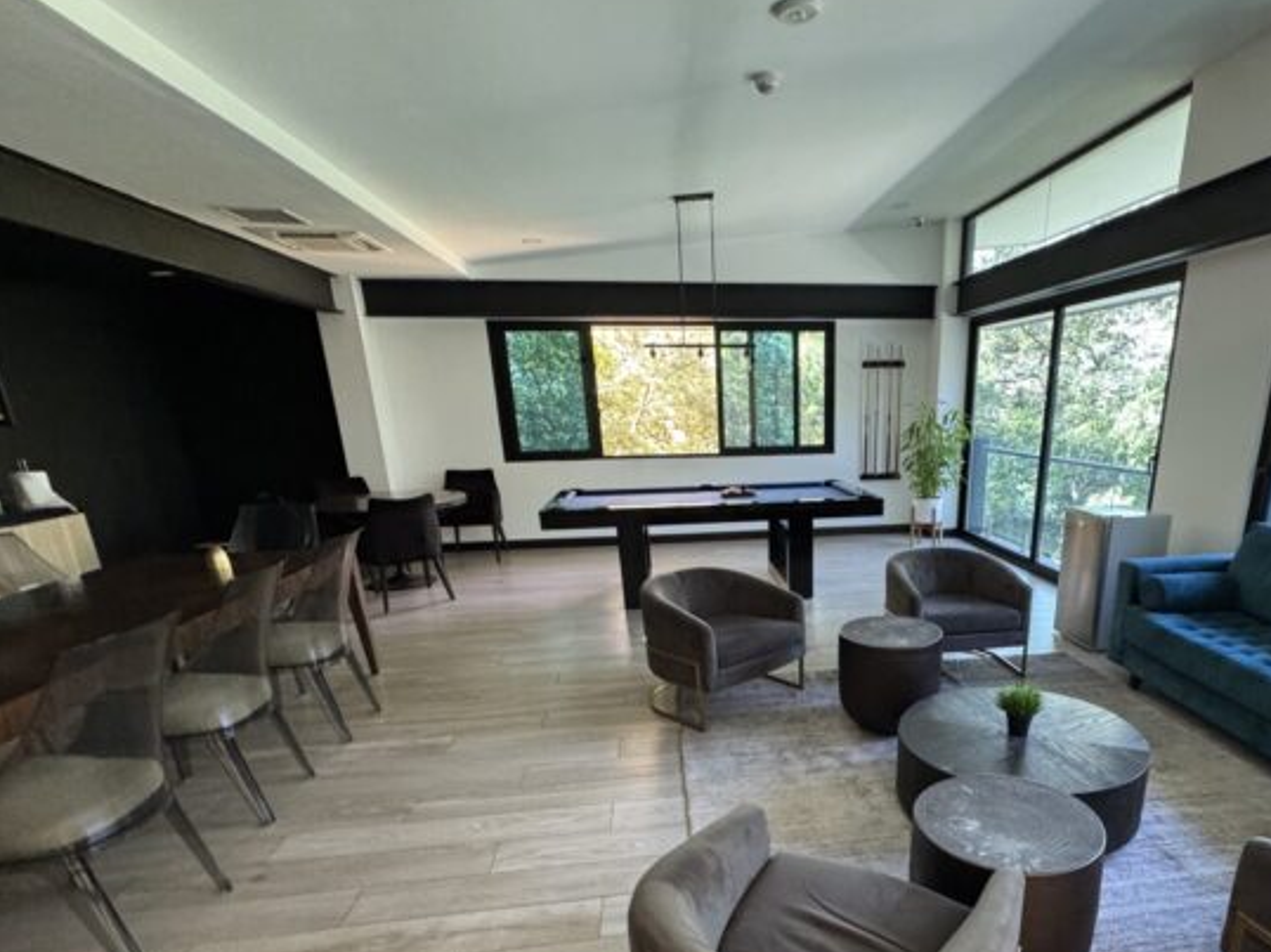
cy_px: 647
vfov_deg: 64.0
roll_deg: +1.3
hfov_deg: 80.4
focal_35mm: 20
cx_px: 787
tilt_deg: -18.7
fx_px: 734
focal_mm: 2.22
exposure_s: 1/60
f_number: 2.2
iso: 500
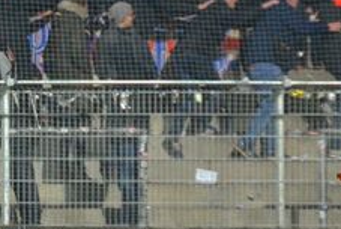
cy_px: 32
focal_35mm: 752
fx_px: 7132
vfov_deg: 1.8
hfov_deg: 2.7
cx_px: 83
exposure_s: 1/250
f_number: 2.8
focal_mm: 200
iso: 1600
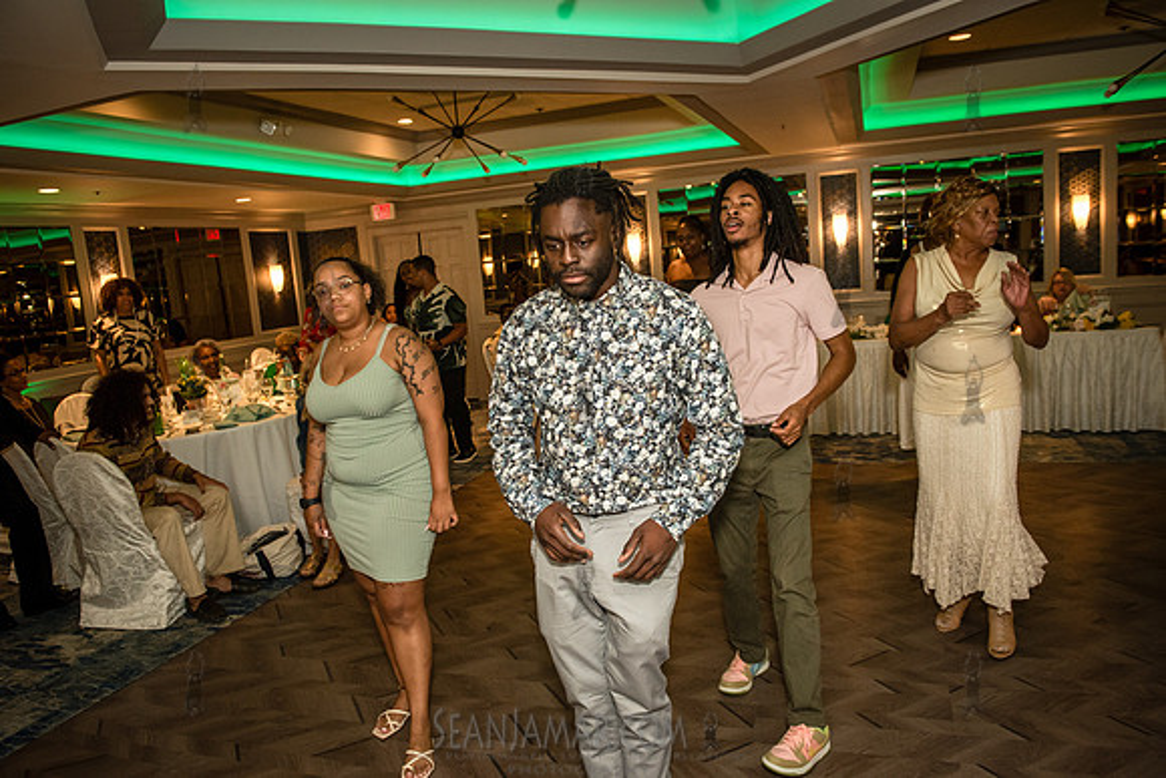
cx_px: 583
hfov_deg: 73.7
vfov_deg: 53.2
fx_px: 777
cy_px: 389
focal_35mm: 24
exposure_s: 1/160
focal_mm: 24
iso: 1600
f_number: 3.5
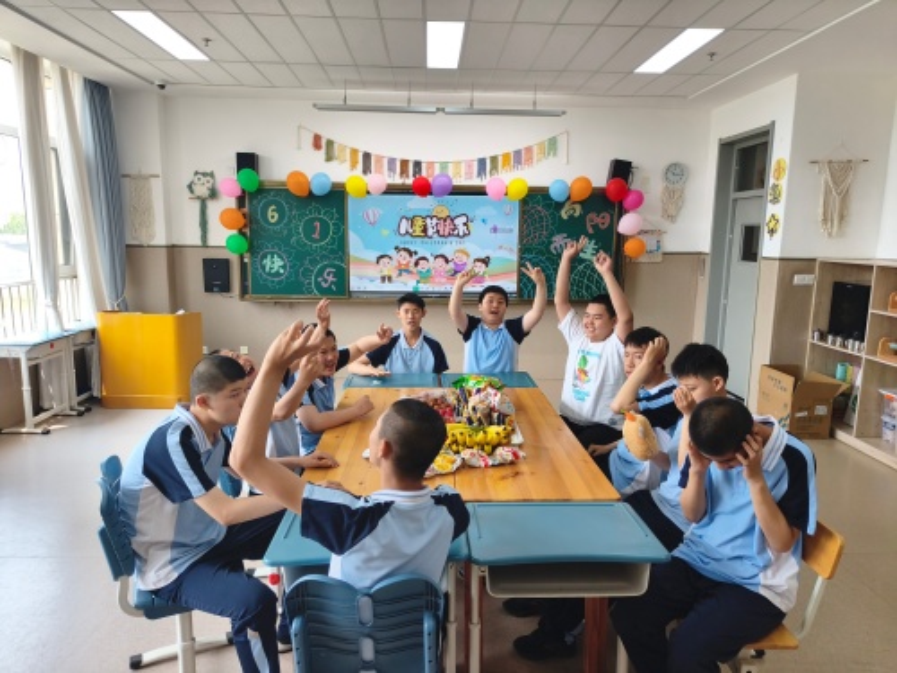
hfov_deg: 73.9
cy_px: 336
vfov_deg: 58.9
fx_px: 596
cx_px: 448
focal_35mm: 23
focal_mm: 5.56
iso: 125
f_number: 1.88
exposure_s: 1/339
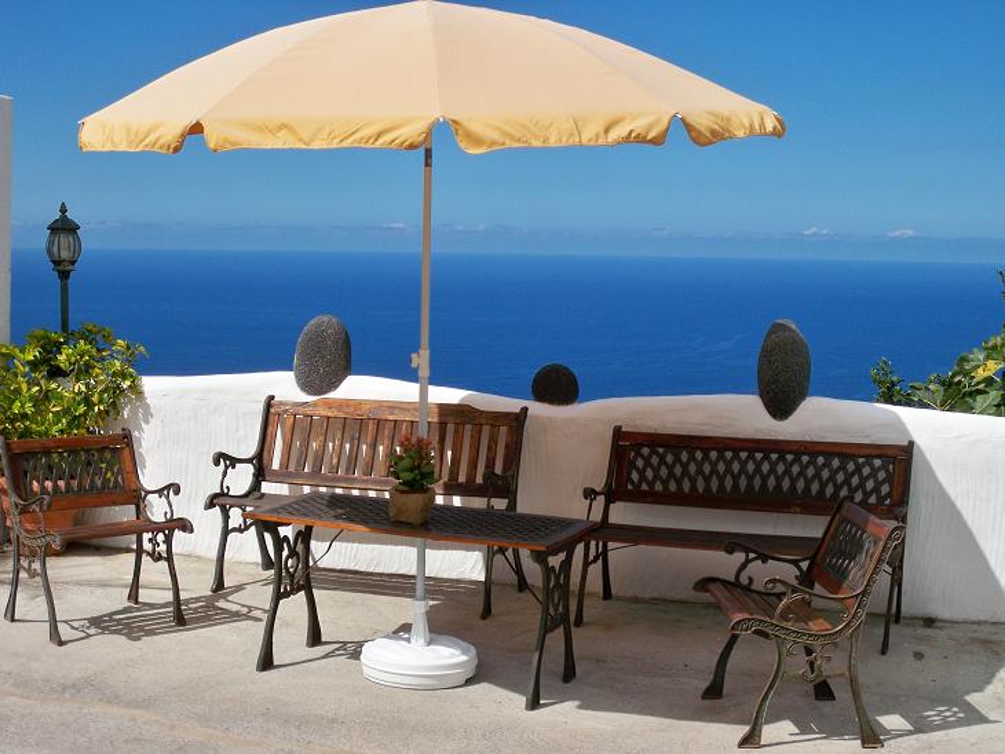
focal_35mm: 55
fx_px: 1597
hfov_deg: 34.9
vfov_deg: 26.6
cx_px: 502
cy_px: 377
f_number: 6.1
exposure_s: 1/800
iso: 100
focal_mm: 9.7
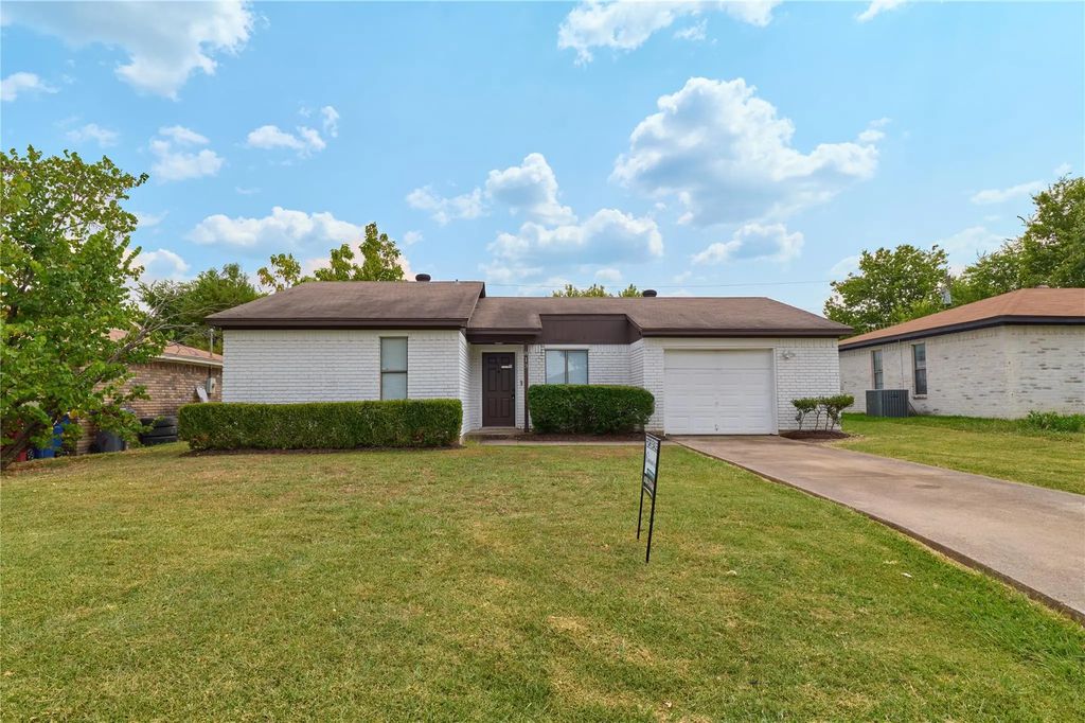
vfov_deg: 61.9
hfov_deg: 84.0
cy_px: 362
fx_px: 603
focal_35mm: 20
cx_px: 542
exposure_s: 1/250
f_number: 7.1
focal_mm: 20
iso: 80
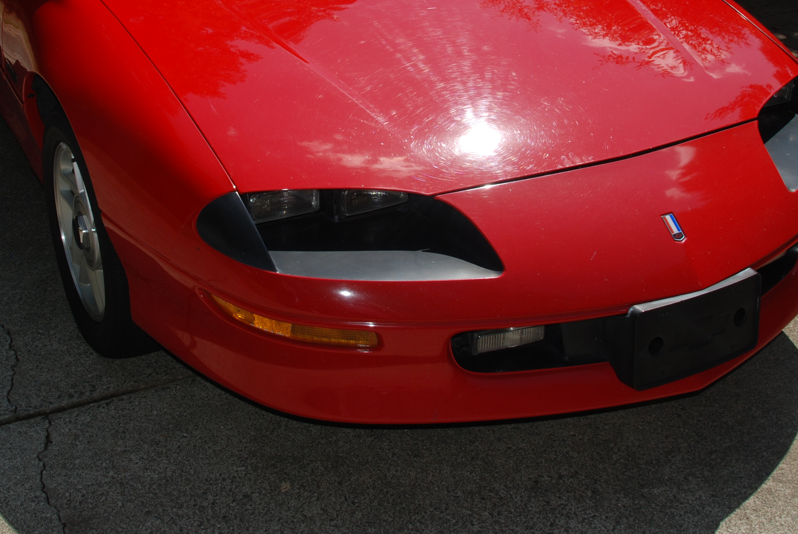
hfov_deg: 41.7
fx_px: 1043
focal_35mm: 47
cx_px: 334
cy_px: 129
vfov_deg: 28.3
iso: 100
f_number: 11
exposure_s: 1/200
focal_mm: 18
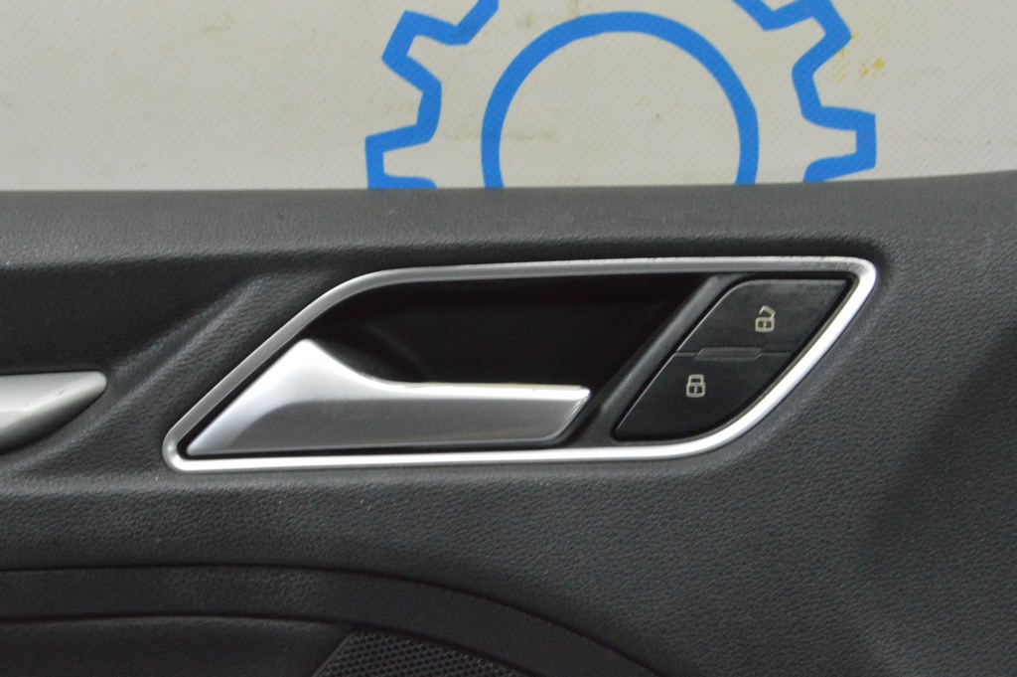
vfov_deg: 16.5
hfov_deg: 24.6
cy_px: 338
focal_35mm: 82
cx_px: 508
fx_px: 2329
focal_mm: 55
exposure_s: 1/15
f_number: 20
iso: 6400
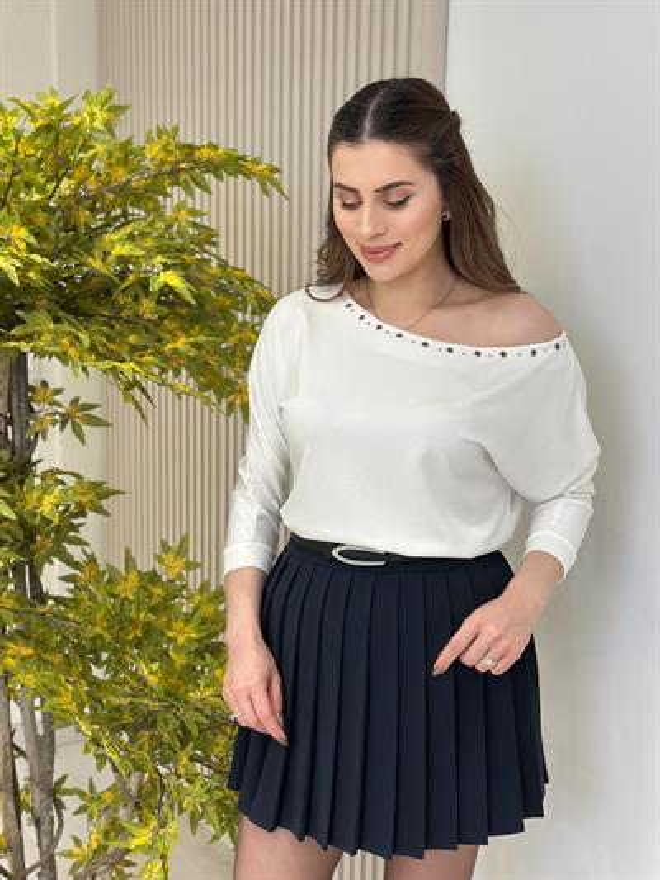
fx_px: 1220
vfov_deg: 39.6
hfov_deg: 30.3
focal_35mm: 48
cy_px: 440
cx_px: 330
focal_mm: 6.86
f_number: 1.78
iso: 80
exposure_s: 1/201
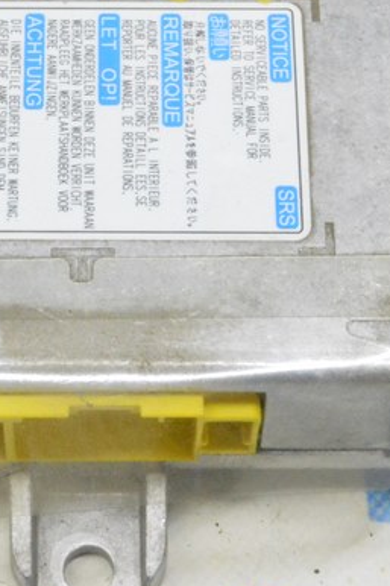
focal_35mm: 139
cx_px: 24
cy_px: 122
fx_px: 2266
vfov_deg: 14.6
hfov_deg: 9.8
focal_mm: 35
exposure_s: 1/15
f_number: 20
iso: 6400
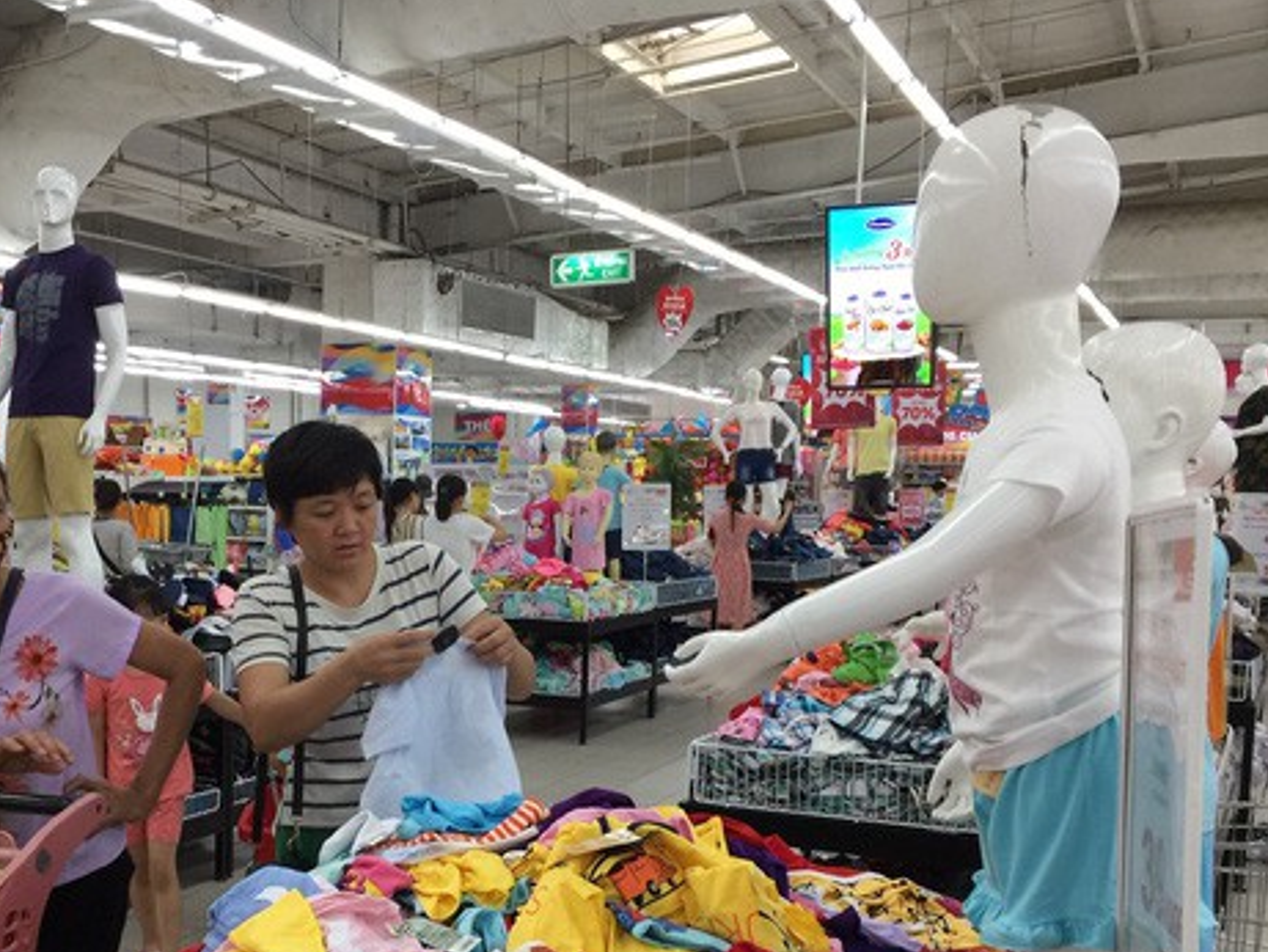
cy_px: 686
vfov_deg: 33.1
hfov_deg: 43.4
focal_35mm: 43
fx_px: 1576
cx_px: 451
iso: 40
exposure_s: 1/33
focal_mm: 4.15
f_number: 2.2
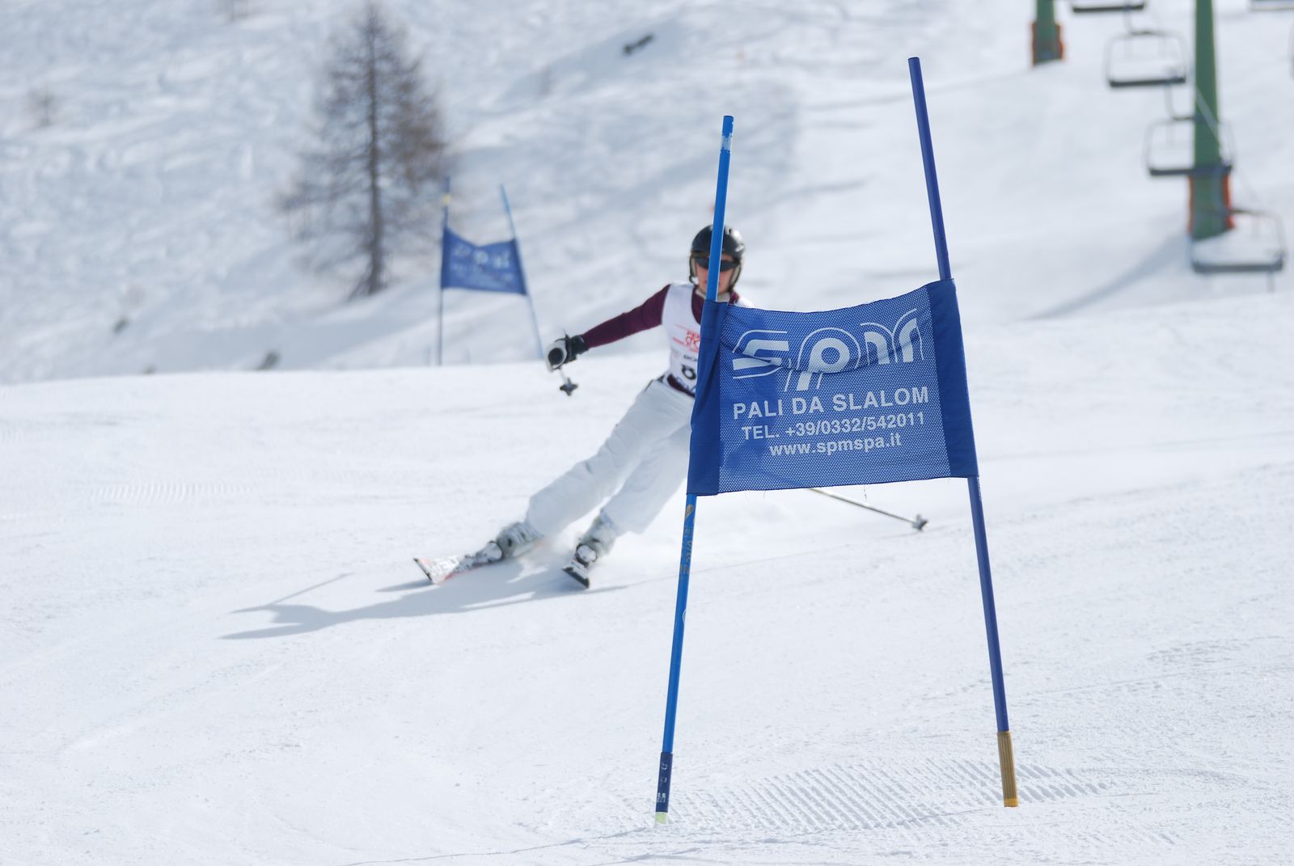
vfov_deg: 5.6
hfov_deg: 8.3
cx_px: 647
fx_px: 8907
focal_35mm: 248
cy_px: 433
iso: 100
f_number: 5.3
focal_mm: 165
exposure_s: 1/1250
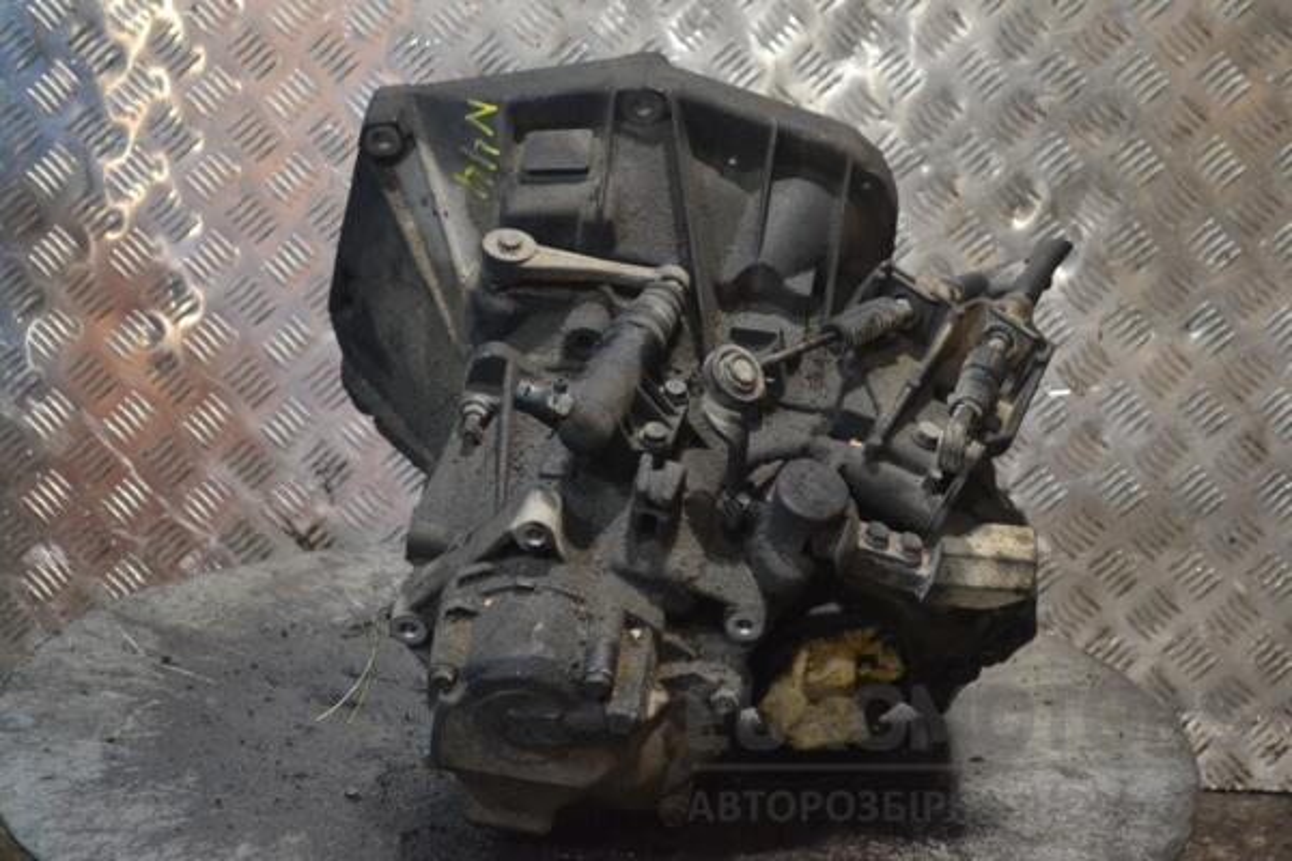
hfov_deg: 27.0
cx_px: 646
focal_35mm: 75
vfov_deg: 18.2
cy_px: 430
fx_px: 2691
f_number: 5.6
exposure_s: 1/100
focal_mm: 50
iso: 3200
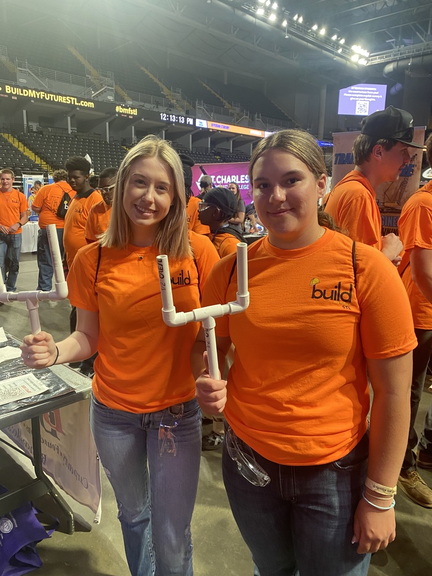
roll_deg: -1.4
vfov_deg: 67.3
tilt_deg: -13.1
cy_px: 288
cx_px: 216
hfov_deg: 53.1
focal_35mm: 26
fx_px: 433
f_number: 1.8
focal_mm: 4.25
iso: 125
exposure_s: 1/62
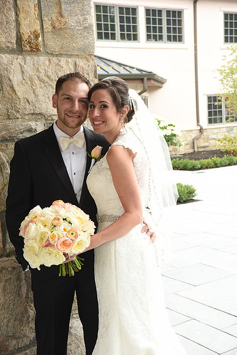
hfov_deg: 24.6
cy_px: 178
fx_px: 543
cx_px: 118
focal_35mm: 55
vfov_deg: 36.2
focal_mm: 55
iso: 1000
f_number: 9
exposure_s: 1/125
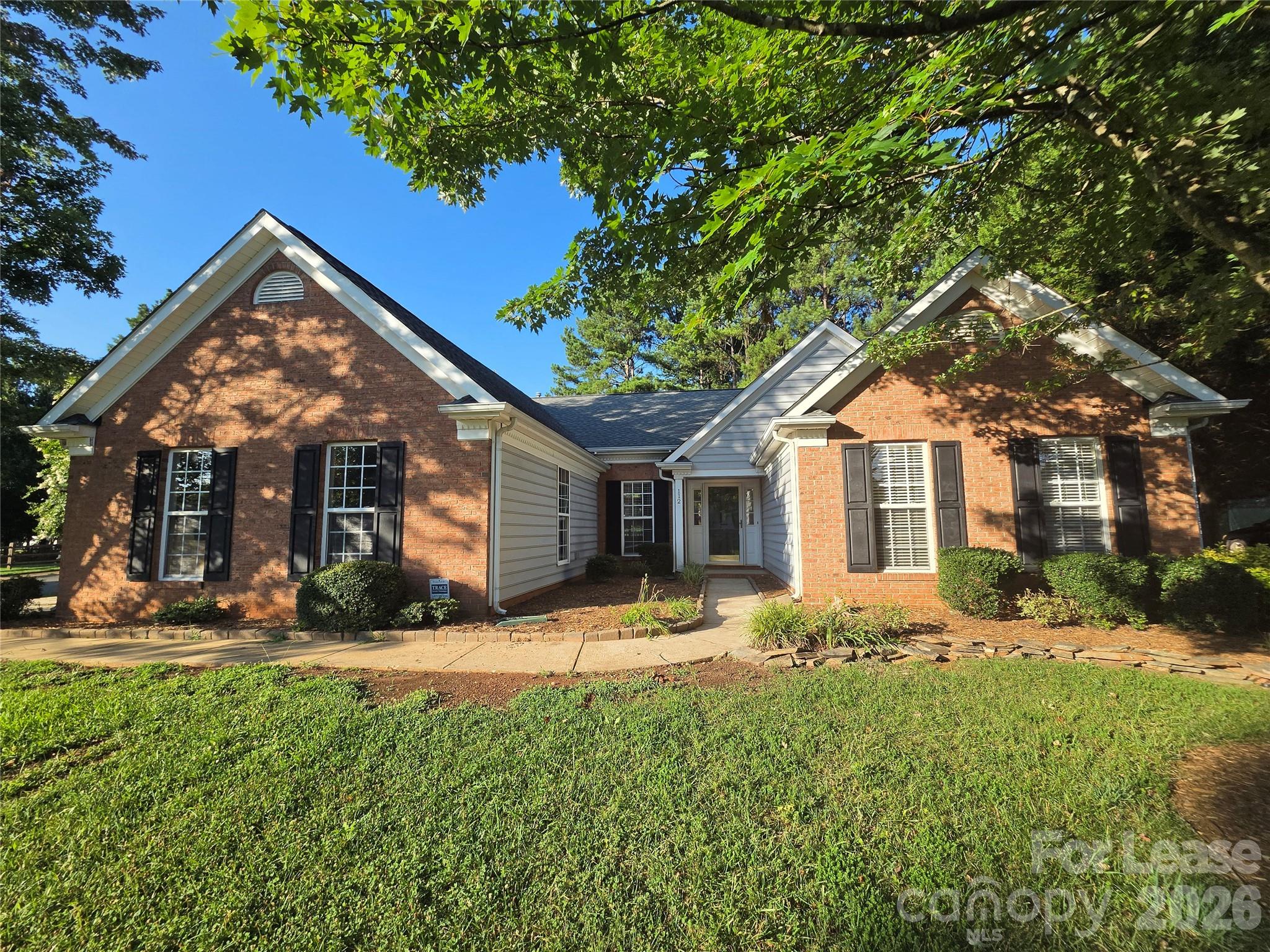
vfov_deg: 89.9
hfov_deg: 106.2
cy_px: 476
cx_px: 635
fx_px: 477
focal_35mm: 13
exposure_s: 1/1252
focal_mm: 2.2
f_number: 2.2
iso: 100
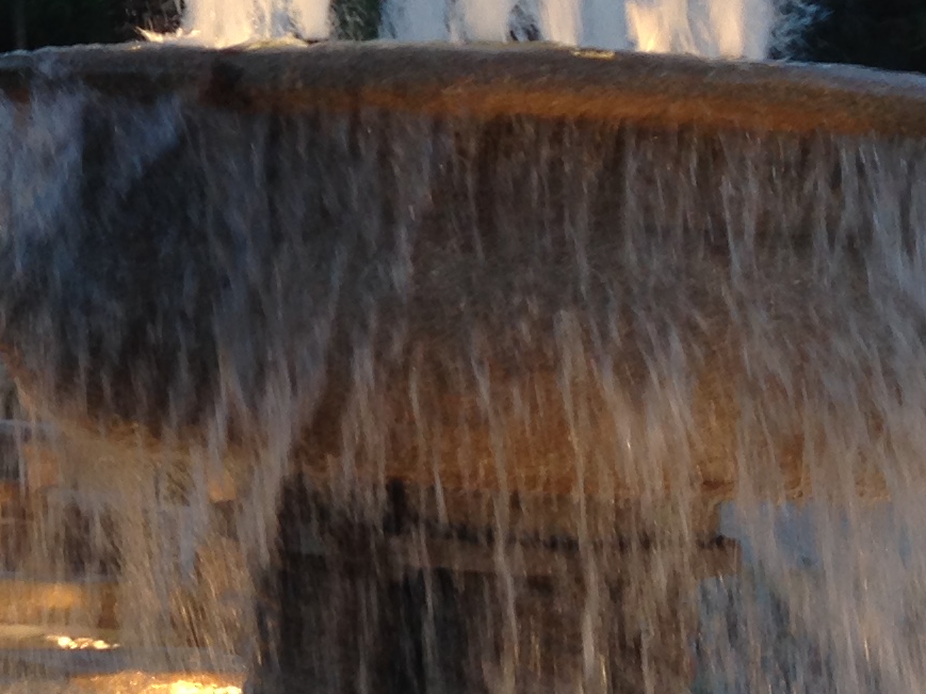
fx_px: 3316
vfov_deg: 11.8
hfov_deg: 15.2
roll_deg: -1.7
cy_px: -44
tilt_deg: +6.7
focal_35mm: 124
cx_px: -254
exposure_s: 1/40
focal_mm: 4.12
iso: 50
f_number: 2.4
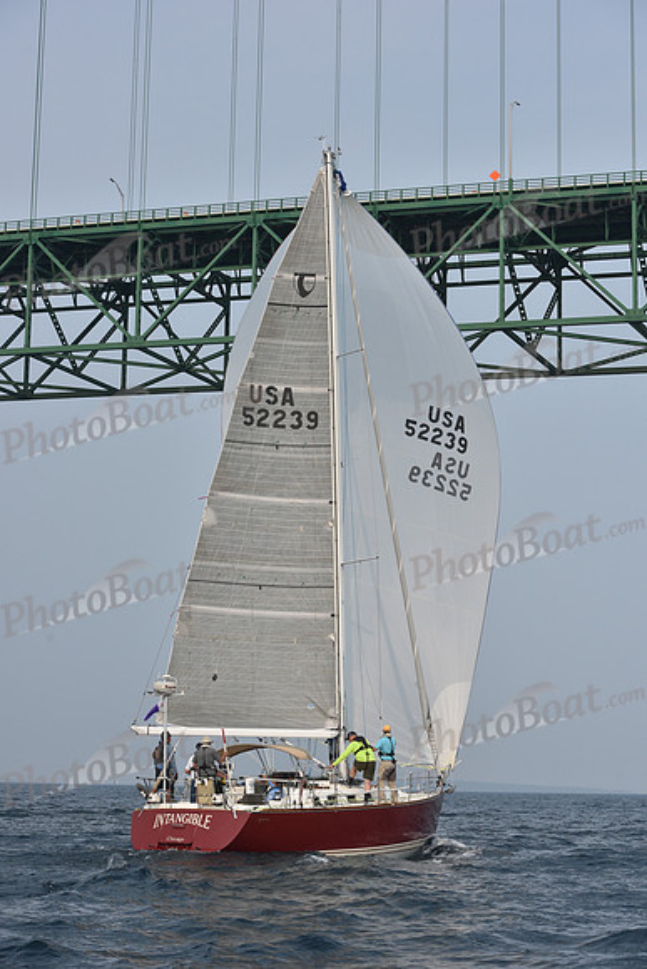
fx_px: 1886
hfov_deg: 19.5
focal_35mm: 70
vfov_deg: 28.8
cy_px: 484
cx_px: 324
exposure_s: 1/1250
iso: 250
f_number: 8
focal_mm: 70
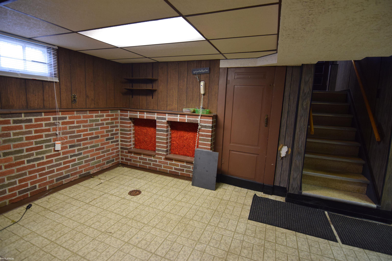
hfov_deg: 95.0
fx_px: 180
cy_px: 130
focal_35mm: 16
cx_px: 196
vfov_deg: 72.1
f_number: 3.5
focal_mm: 11
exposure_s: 1/60
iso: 800
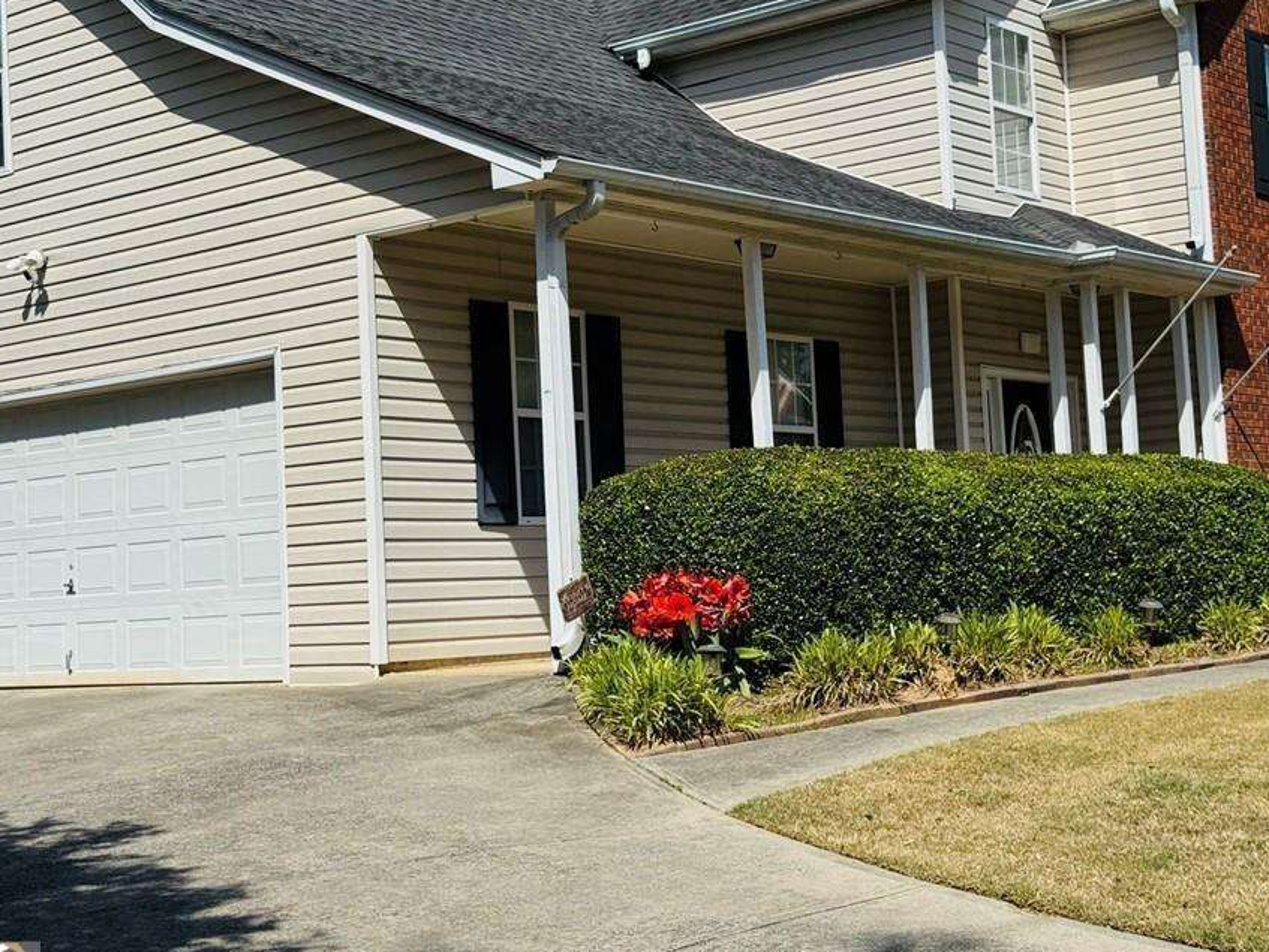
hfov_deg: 33.2
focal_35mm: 58
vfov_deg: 25.2
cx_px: 635
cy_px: 424
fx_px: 2127
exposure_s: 1/7937
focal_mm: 6.76
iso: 64
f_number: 1.78
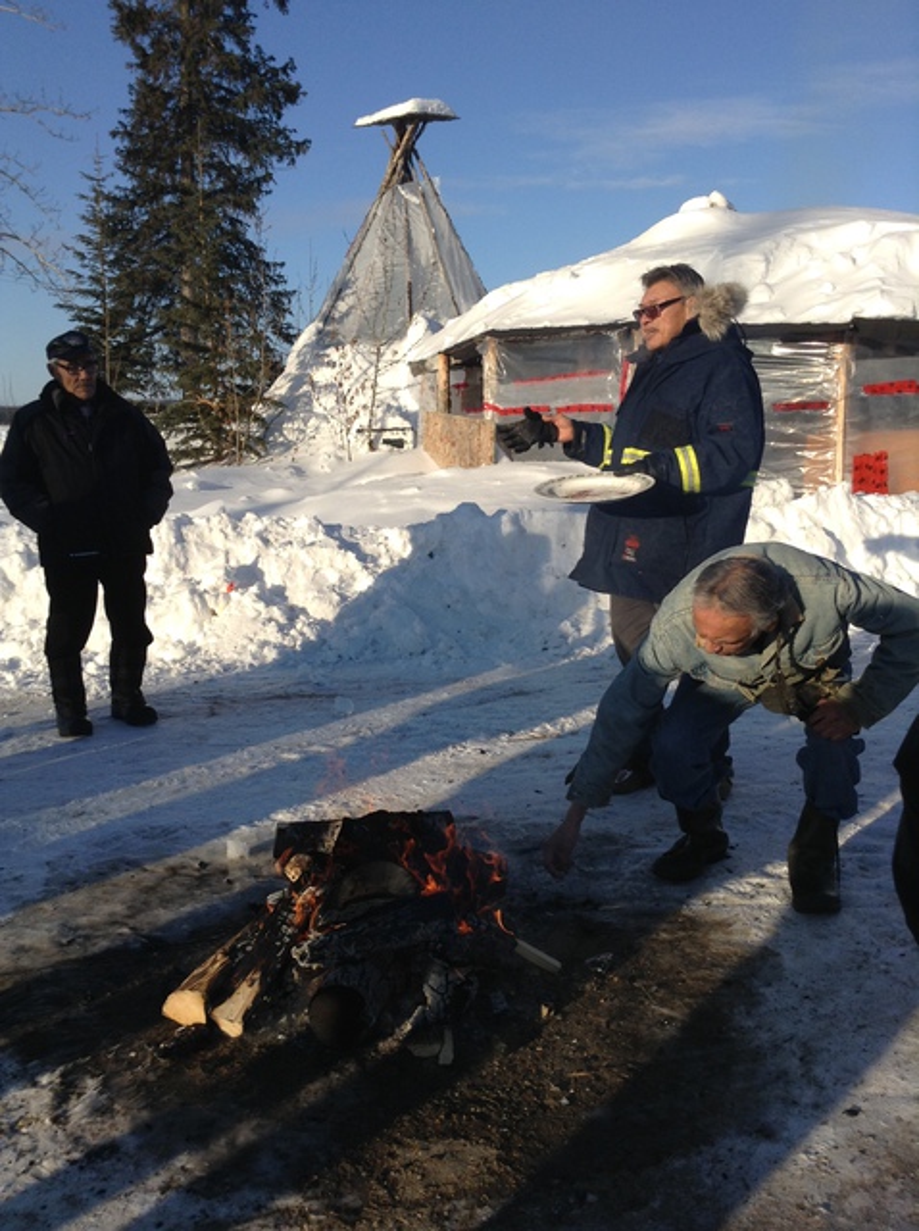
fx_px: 1171
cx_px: 460
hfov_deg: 42.8
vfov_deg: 55.4
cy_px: 616
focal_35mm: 33
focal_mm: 3.3
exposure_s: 1/1208
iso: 32
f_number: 2.4
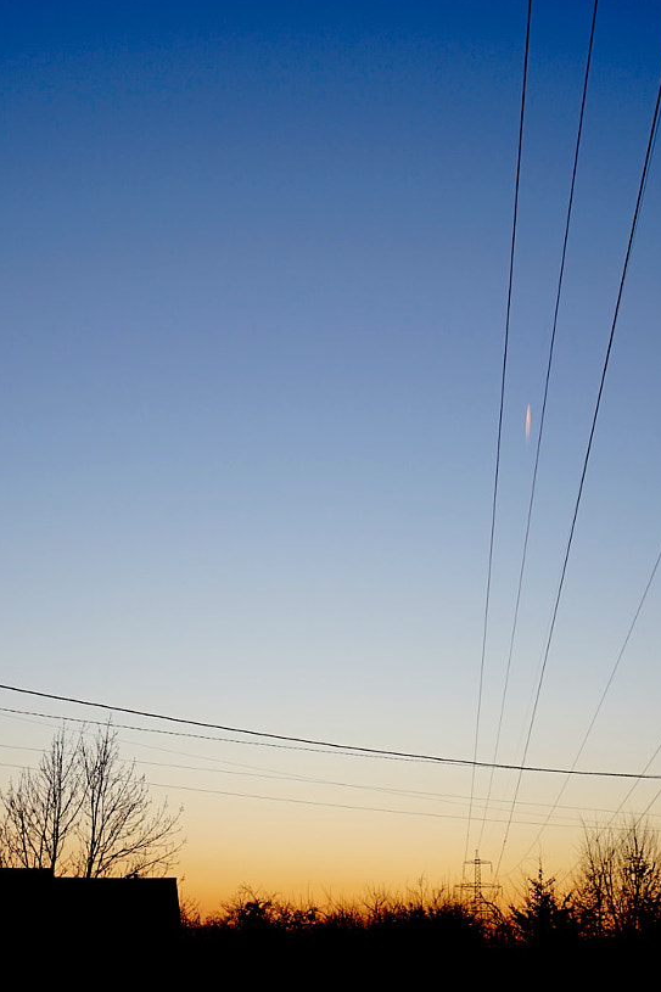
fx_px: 1515
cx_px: 214
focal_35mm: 55
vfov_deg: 35.8
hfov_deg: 24.5
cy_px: 676
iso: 100
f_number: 5
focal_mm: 28
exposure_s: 1/80
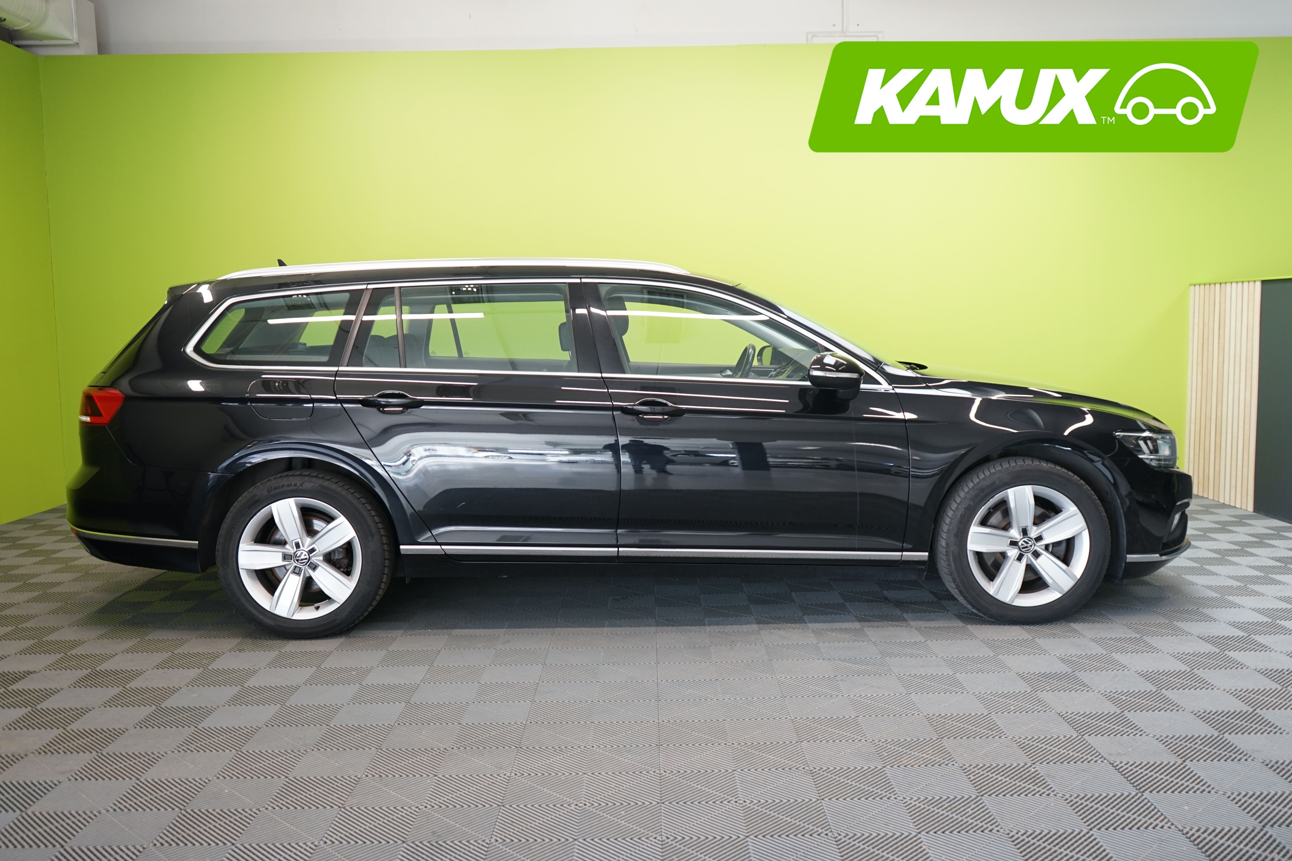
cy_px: 430
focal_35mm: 31
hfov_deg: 60.3
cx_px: 646
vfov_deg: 42.3
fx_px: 1112
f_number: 4
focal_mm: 31
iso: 640
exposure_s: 1/30
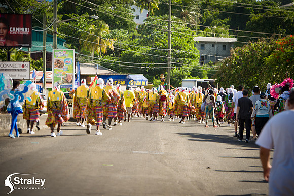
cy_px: 98
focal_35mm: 122
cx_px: 147
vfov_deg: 11.2
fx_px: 996
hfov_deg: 16.8
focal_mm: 122
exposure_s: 1/200
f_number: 6.3
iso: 100
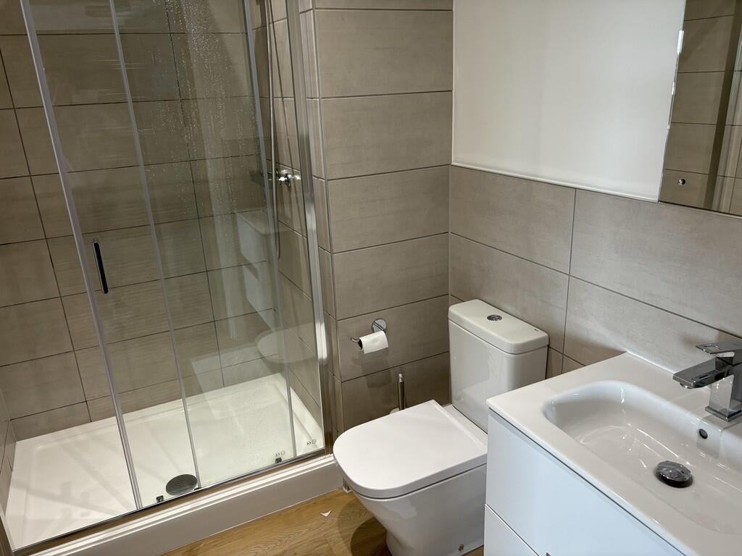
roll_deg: +3.1
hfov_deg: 67.3
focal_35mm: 26
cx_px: 371
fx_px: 557
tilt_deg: -20.0
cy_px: 278
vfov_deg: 53.1
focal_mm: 5.96
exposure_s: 1/65
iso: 125
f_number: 1.6
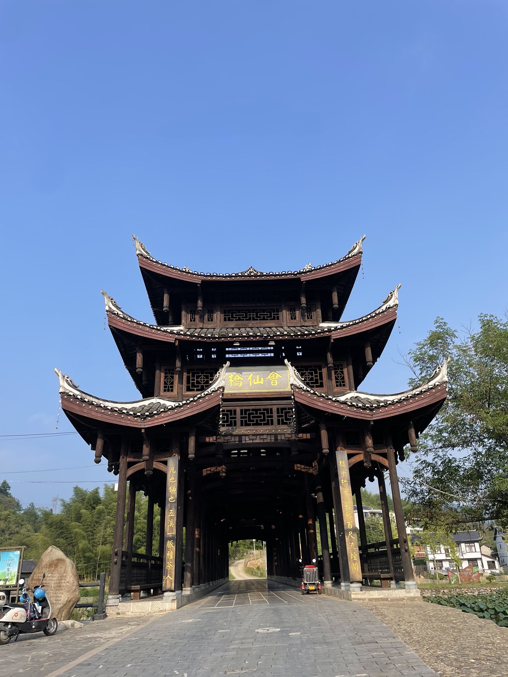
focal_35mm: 26
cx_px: 254
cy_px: 338
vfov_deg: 67.3
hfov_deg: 53.1
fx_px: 509
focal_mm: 4.2
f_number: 1.6
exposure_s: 1/2304
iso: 32
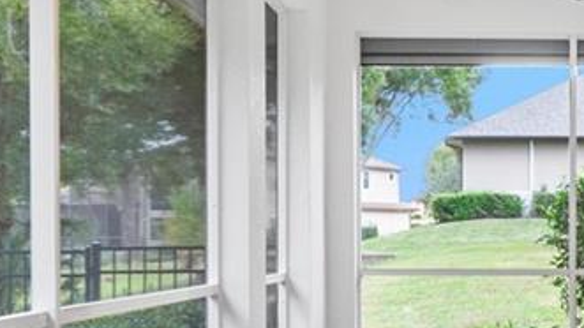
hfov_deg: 26.7
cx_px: 552
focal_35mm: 76
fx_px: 1177
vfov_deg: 15.6
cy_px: 312
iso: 320
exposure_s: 1/4
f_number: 7.1
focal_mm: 10
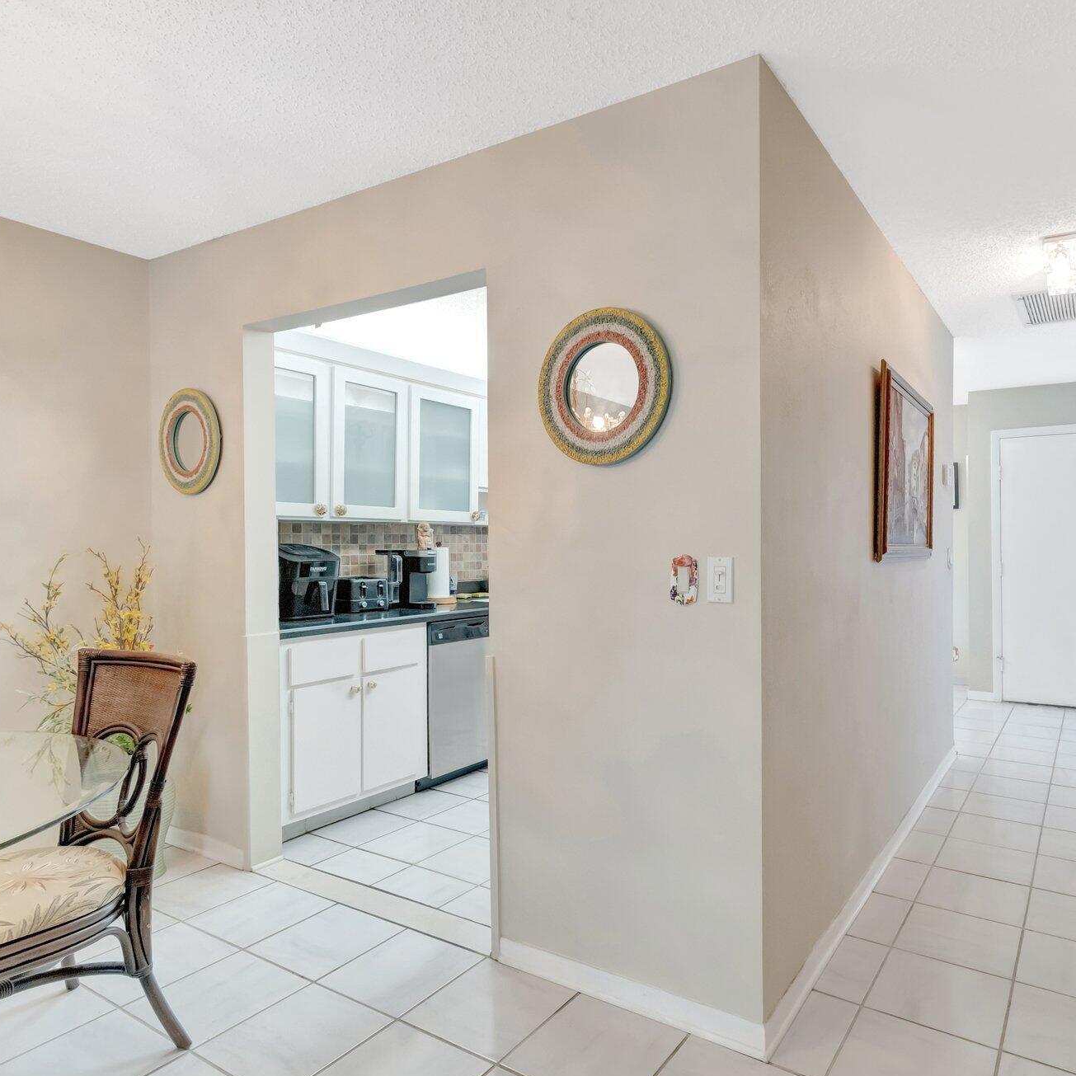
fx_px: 703
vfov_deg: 74.8
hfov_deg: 73.8
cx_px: 660
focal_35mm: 20
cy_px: 536
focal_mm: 10
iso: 1400
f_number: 8
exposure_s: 1/15
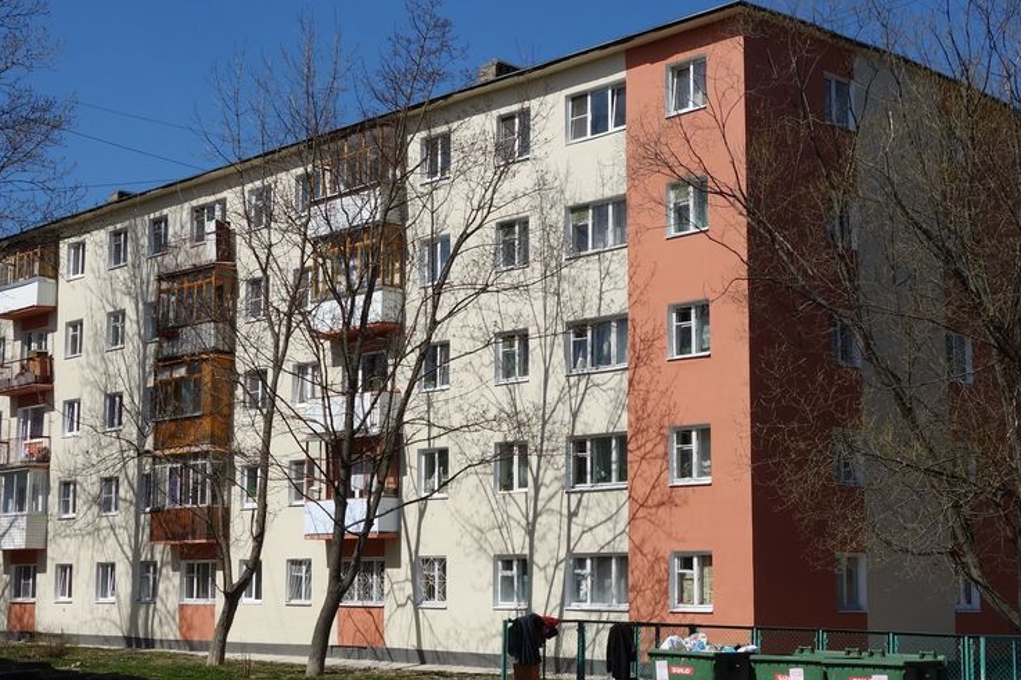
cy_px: 381
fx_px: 1616
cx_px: 453
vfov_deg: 23.8
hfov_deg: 35.0
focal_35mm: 57
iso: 125
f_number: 6.3
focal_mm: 10.4
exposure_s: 1/800
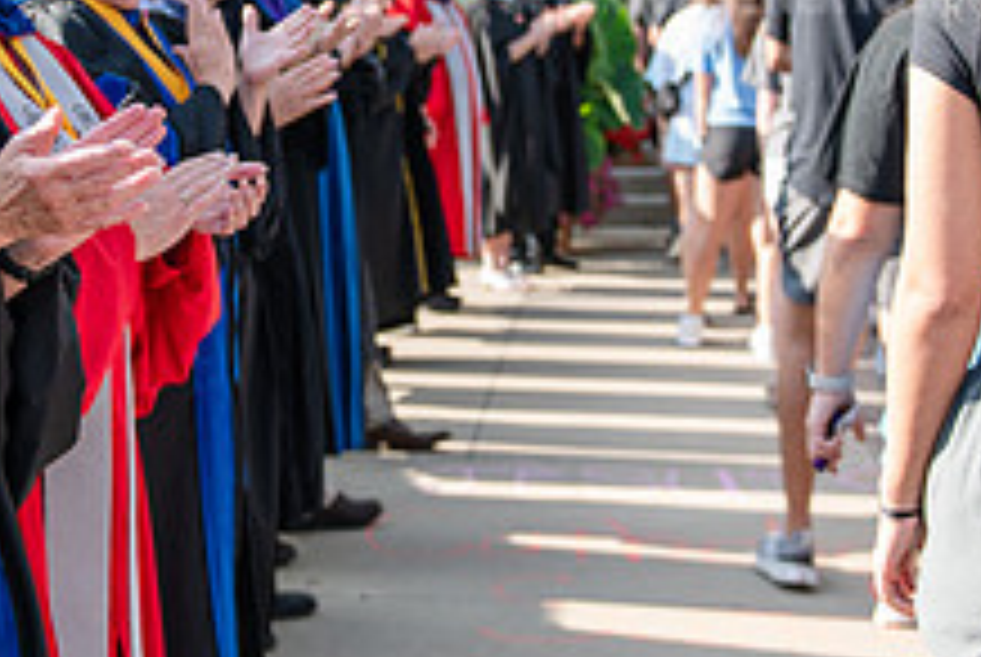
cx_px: 297
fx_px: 2319
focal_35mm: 85
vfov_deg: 16.0
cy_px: 88
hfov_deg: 23.7
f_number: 2.8
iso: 100
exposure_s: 1/320
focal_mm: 32
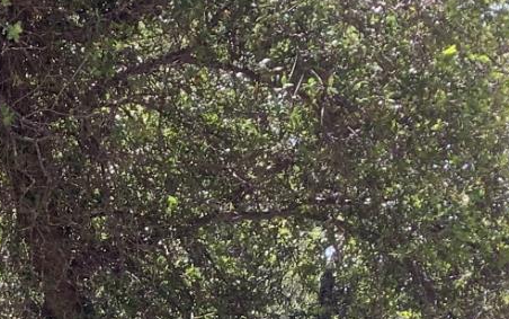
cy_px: 553
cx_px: -217
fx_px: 1513
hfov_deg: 17.5
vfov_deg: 11.3
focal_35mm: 109
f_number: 2.4
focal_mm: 3.3
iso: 25
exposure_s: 1/161
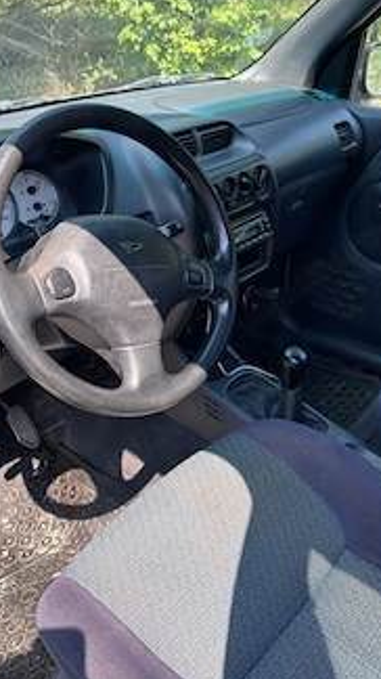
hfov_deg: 33.7
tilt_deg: -28.8
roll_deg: -1.4
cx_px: 190
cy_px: 304
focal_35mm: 35
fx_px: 629
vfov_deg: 56.5
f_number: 1.6
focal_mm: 5.96
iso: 50
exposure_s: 1/405
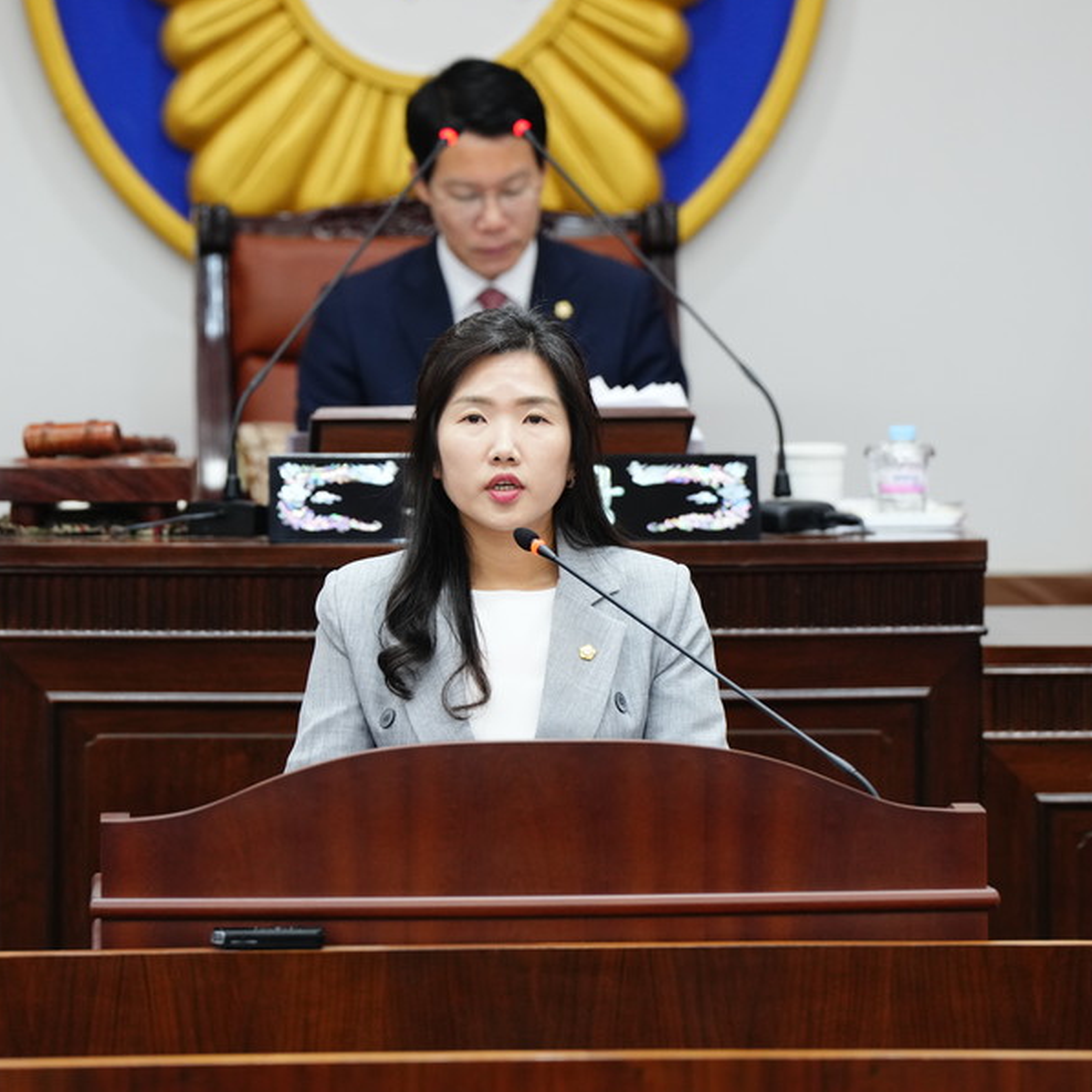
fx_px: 9743
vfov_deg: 6.4
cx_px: 506
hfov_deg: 6.4
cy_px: 557
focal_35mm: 273
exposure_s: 1/160
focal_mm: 200
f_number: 3.5
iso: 1600
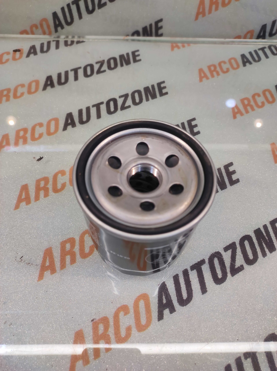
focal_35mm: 17
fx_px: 182
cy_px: 186
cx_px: 138
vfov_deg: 91.1
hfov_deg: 74.7
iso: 93
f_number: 1.79
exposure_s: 1/33
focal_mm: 4.74
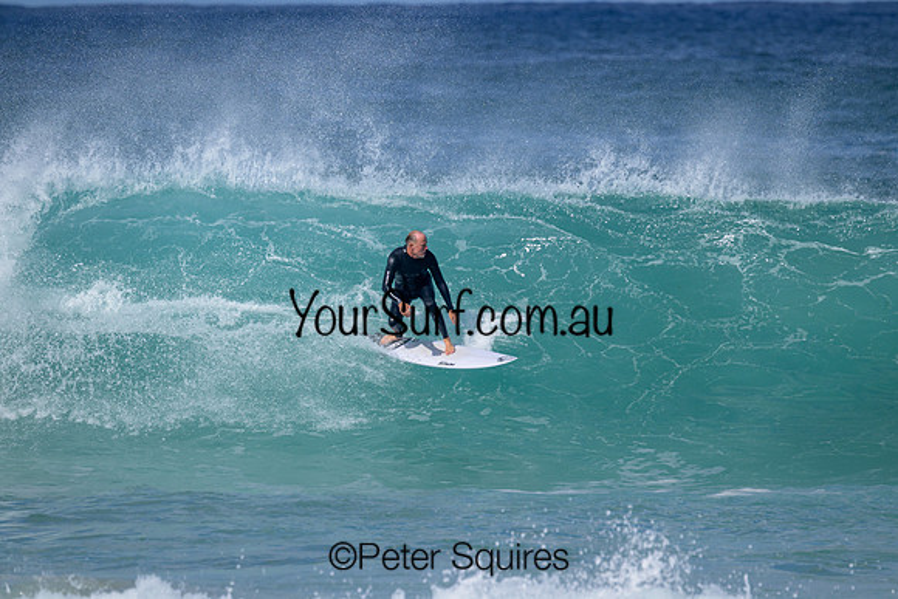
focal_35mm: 560
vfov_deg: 2.5
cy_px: 300
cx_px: 449
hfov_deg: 3.7
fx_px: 13972
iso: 560
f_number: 11
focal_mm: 560
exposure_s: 1/2000
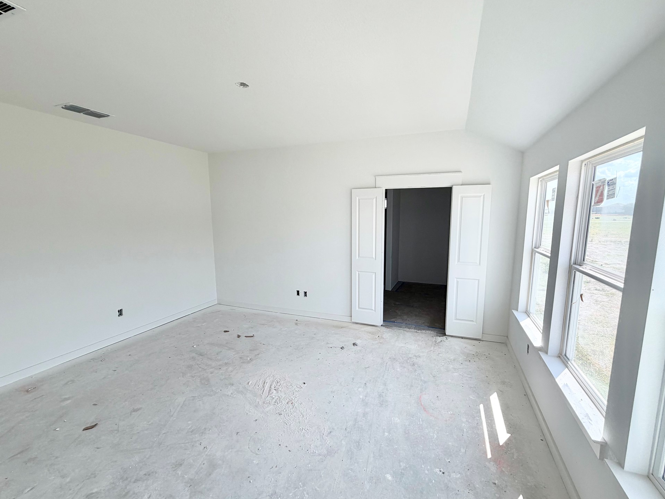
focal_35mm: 15
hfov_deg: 98.1
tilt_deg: -9.2
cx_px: 350
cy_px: 253
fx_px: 288
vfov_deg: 81.8
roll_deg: +0.0
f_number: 2.2
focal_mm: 2.22
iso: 40
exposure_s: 1/236
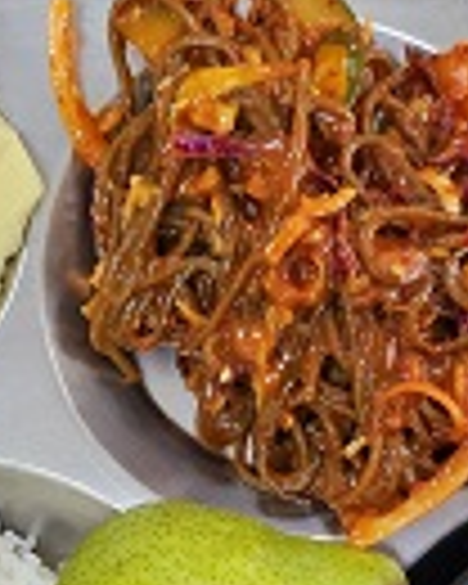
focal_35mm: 69
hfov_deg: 22.2
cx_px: 256
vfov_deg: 26.2
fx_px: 1195
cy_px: 572
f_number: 1.7
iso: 400
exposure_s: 1/100
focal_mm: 6.3
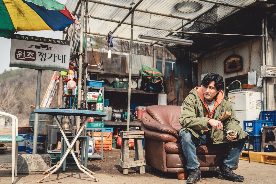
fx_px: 291
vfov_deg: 35.1
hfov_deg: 50.7
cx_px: 135
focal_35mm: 38
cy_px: 94
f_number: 2.8
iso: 100
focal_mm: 37
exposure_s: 1/1000
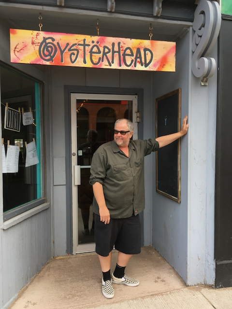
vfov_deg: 61.7
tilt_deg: -3.3
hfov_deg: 48.2
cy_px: 154
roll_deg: -0.4
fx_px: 259
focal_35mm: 29
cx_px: 116
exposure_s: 1/232
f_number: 2.2
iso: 25
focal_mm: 4.15
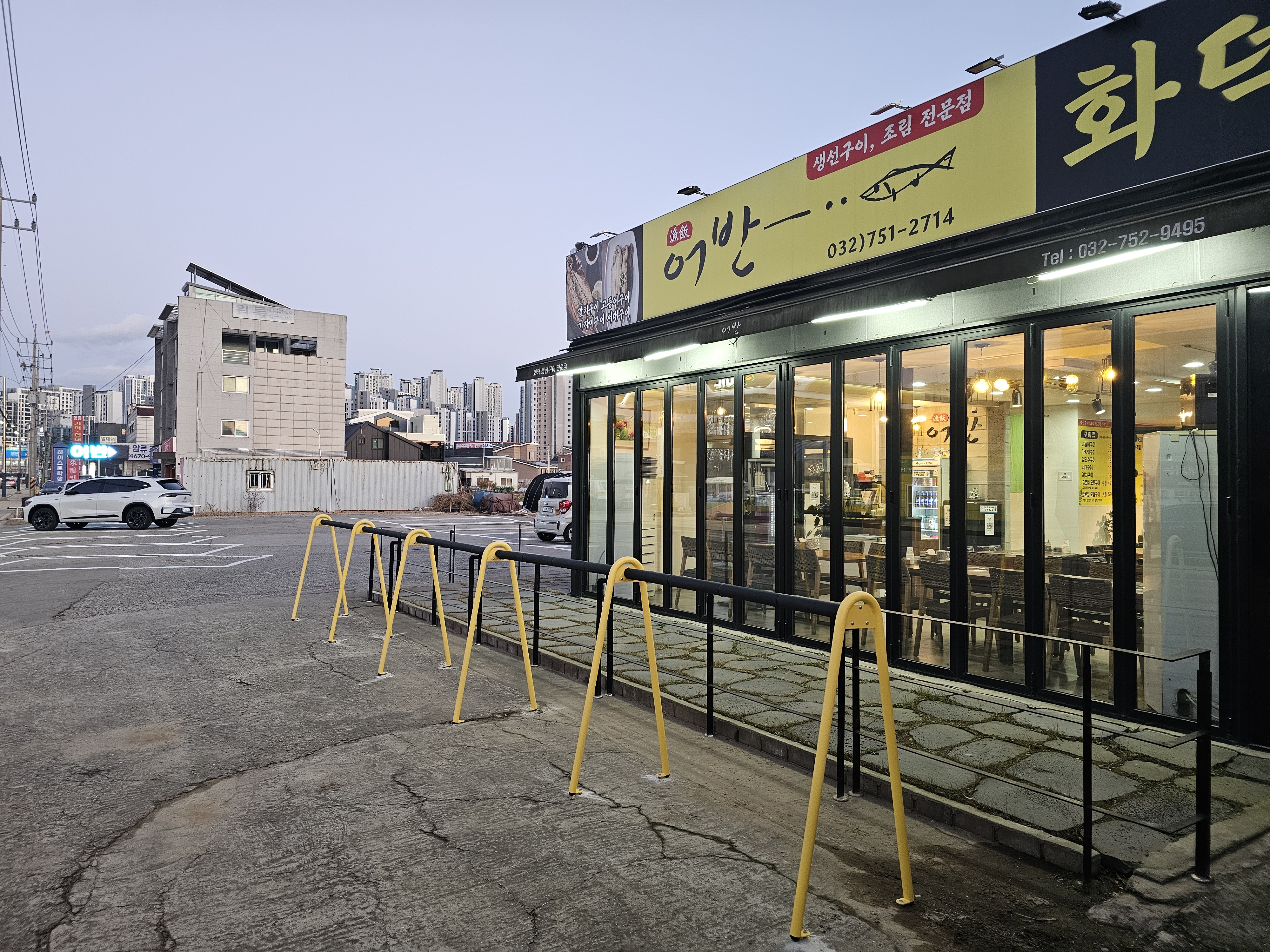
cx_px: 635
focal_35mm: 23
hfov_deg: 73.9
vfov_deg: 58.9
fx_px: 844
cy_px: 476
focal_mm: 6.3
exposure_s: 1/120
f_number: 1.7
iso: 400
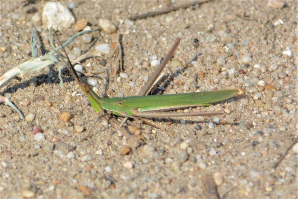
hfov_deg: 4.6
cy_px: 100
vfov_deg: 3.1
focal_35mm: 450
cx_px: 149
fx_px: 3725
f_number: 8
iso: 100
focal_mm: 300
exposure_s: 1/250
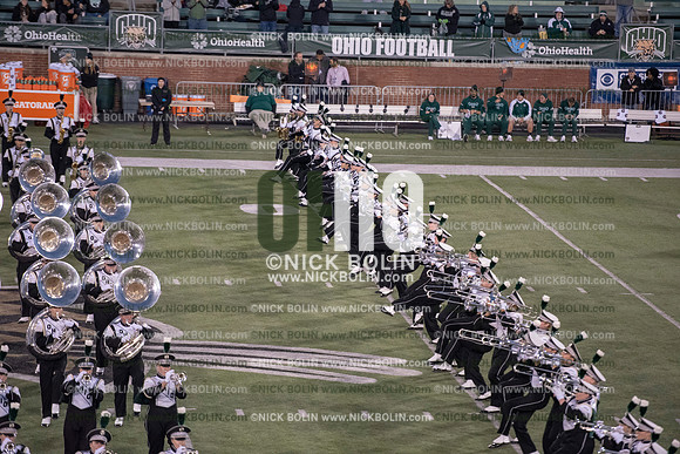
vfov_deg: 6.9
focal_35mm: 200
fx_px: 3778
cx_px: 340
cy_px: 227
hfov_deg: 10.3
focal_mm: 200
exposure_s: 1/1250
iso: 5000
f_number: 3.2
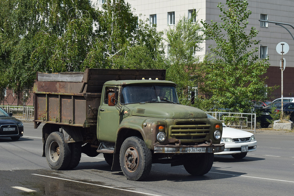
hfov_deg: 27.0
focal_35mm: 75
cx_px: 147
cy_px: 98
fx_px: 612
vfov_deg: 18.2
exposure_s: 1/1250
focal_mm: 50
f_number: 7.1
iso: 200
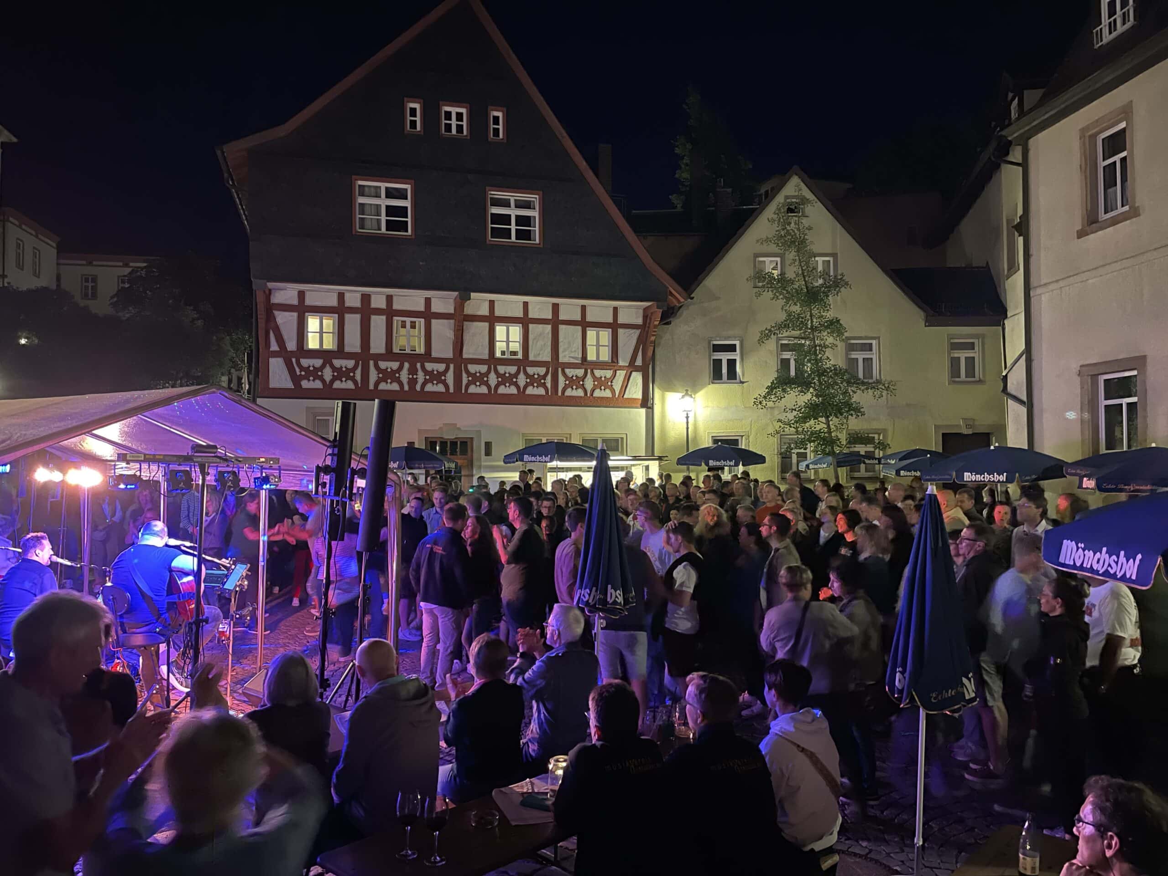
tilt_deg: +1.1
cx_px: 584
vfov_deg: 53.1
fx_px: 877
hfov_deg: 67.3
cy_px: 438
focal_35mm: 26
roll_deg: +0.5
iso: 1000
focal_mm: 4.2
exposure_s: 1/16
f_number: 1.6
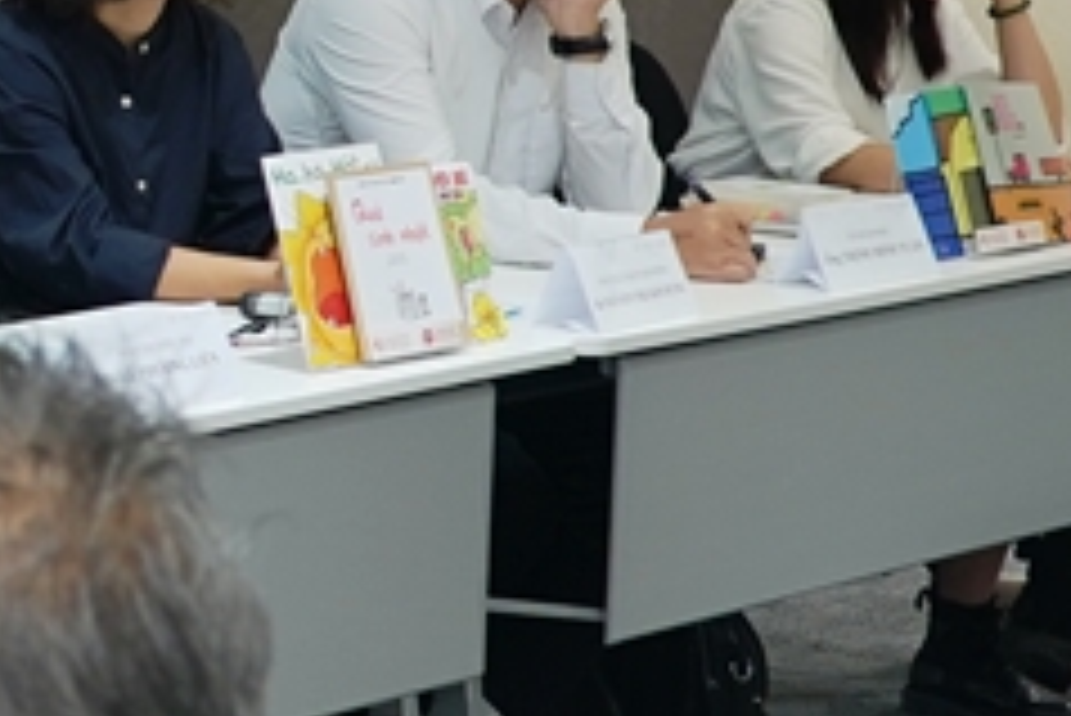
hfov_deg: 13.4
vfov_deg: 9.4
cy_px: 56
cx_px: -454
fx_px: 4346
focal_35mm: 146
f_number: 4
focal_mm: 23
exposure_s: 1/125
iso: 640
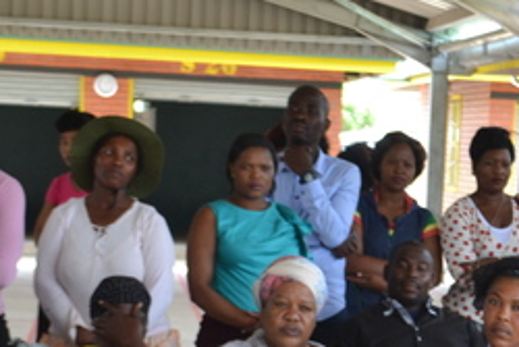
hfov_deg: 15.8
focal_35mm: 128
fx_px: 1853
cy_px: 428
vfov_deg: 10.5
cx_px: 445
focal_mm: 29
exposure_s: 1/125
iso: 400
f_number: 5.6
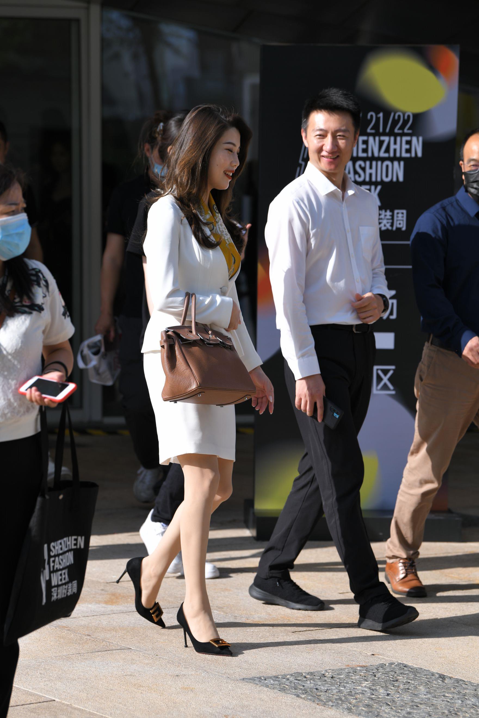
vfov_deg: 15.2
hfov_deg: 10.2
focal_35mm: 135
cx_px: 240
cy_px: 359
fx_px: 2694
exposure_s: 1/800
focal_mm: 135
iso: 180
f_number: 5
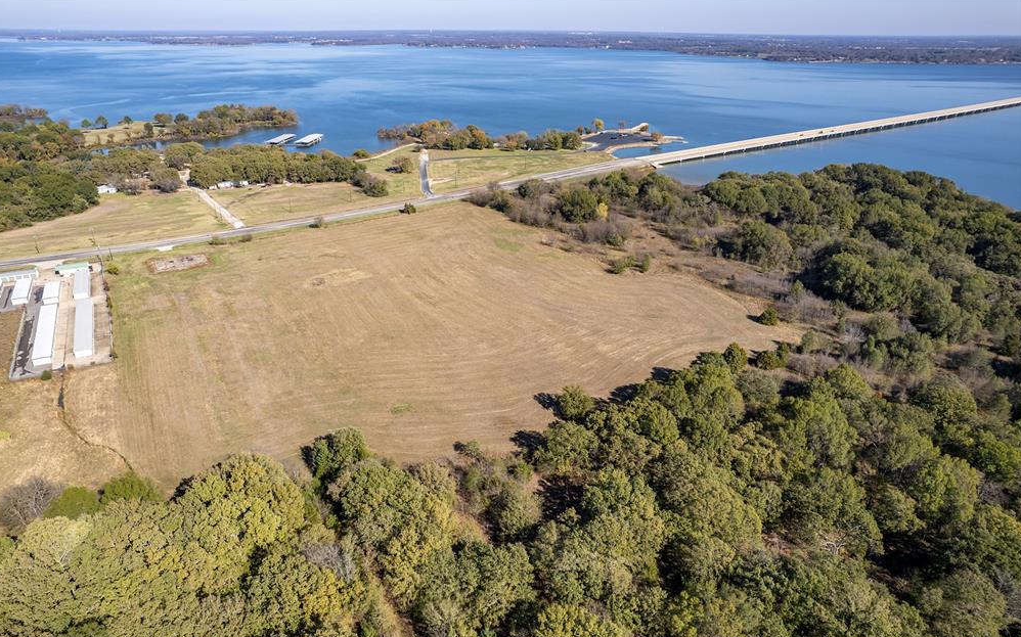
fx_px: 640
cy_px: 342
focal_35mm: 23
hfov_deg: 77.2
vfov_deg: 52.9
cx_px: 501
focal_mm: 8.38
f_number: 2.8
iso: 100
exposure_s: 1/2000
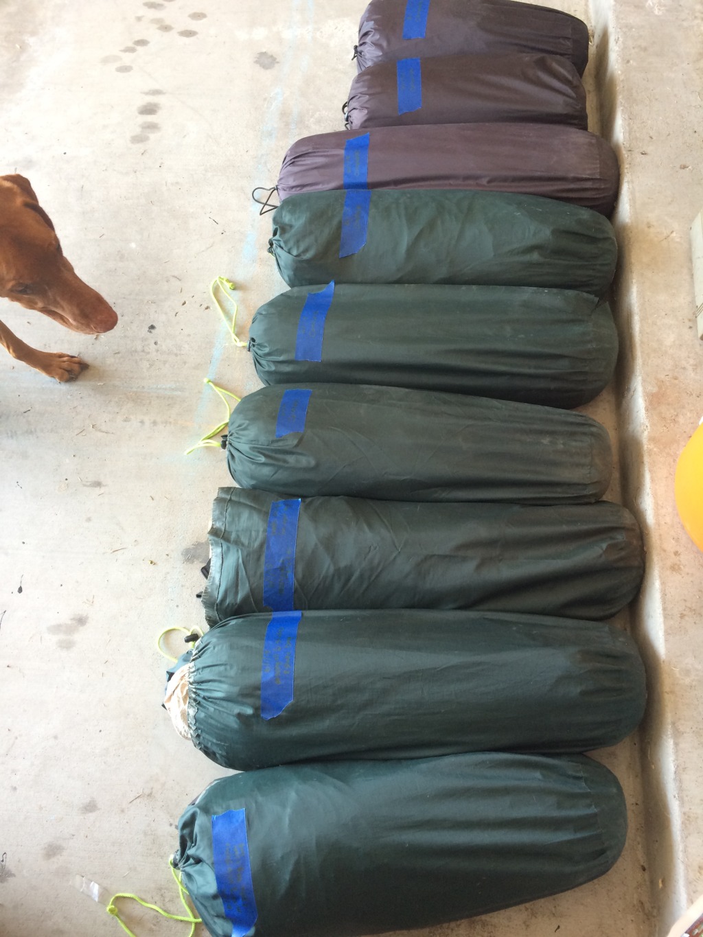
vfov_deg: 61.7
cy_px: 468
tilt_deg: -68.9
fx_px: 785
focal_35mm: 29
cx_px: 352
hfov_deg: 48.2
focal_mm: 4.15
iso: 40
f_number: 2.2
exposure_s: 1/30
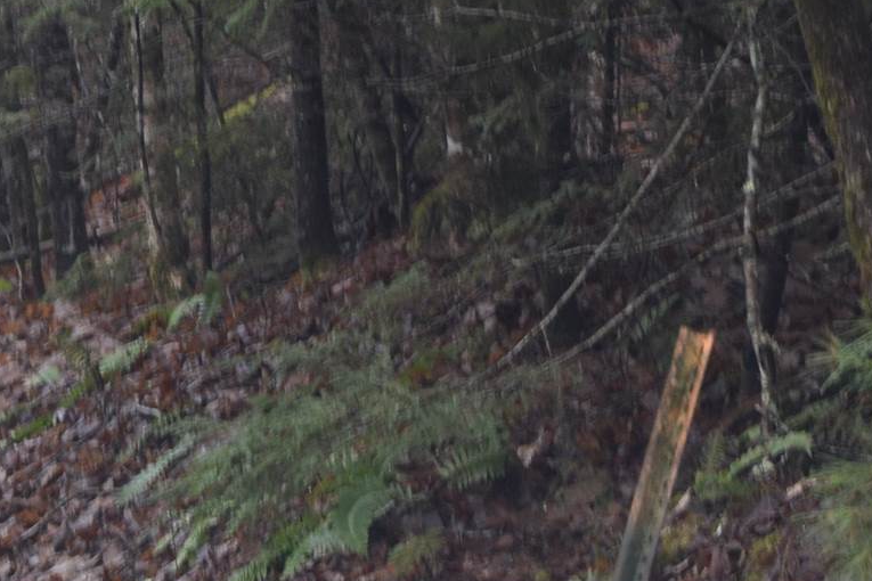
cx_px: -280
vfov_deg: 4.6
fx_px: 7290
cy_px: 25
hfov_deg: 6.8
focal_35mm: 301
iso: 400
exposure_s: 1/80
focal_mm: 50
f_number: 5.6
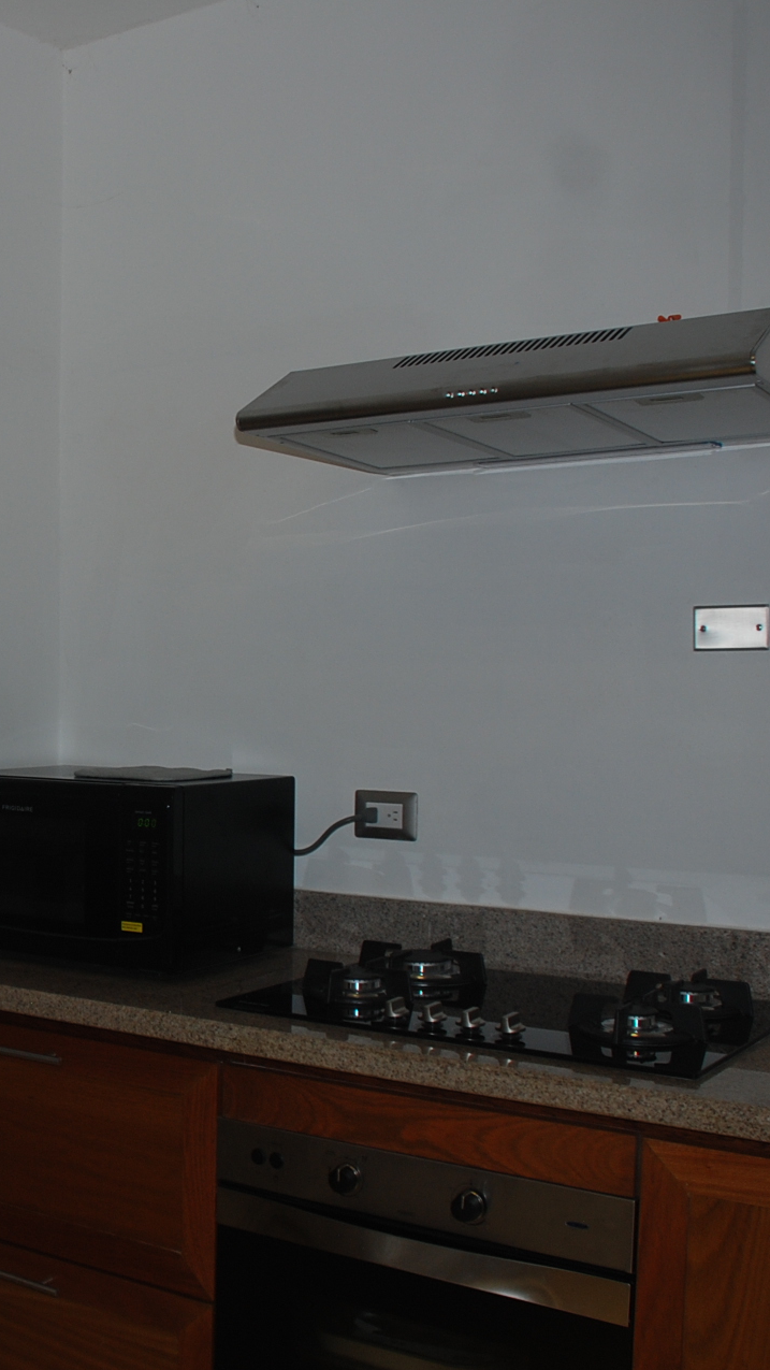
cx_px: -33
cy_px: 694
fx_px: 1561
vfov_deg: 47.4
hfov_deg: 26.0
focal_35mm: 43
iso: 200
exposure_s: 1/60
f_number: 3.5
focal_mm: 18
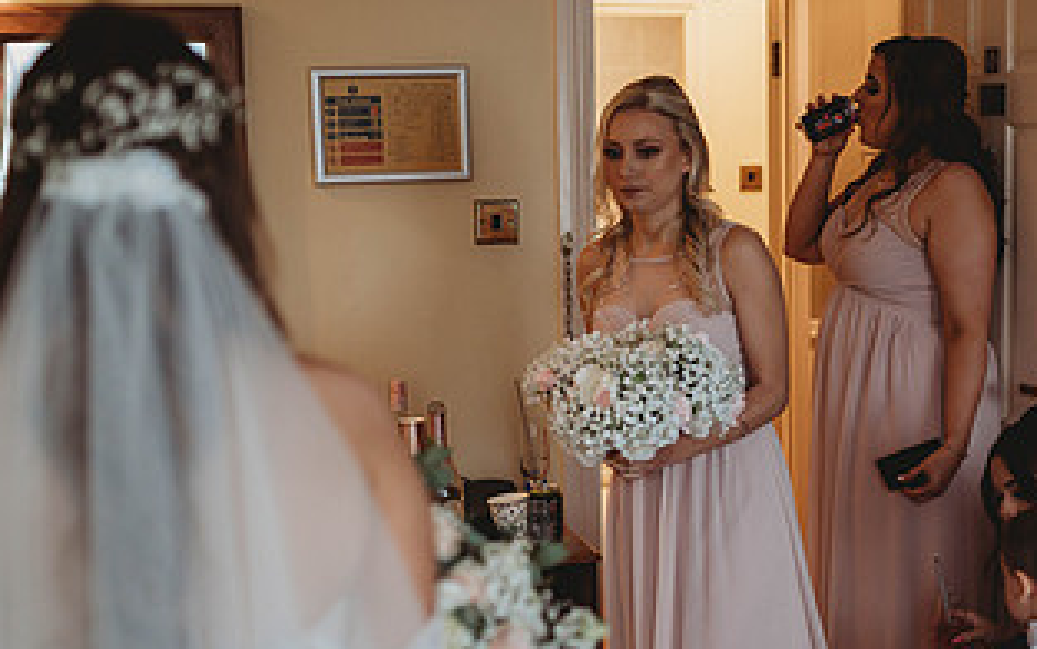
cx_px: 689
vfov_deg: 19.7
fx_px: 1866
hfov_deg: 30.8
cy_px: 421
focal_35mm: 66
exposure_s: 1/125
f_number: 1.8
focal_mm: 35
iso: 720
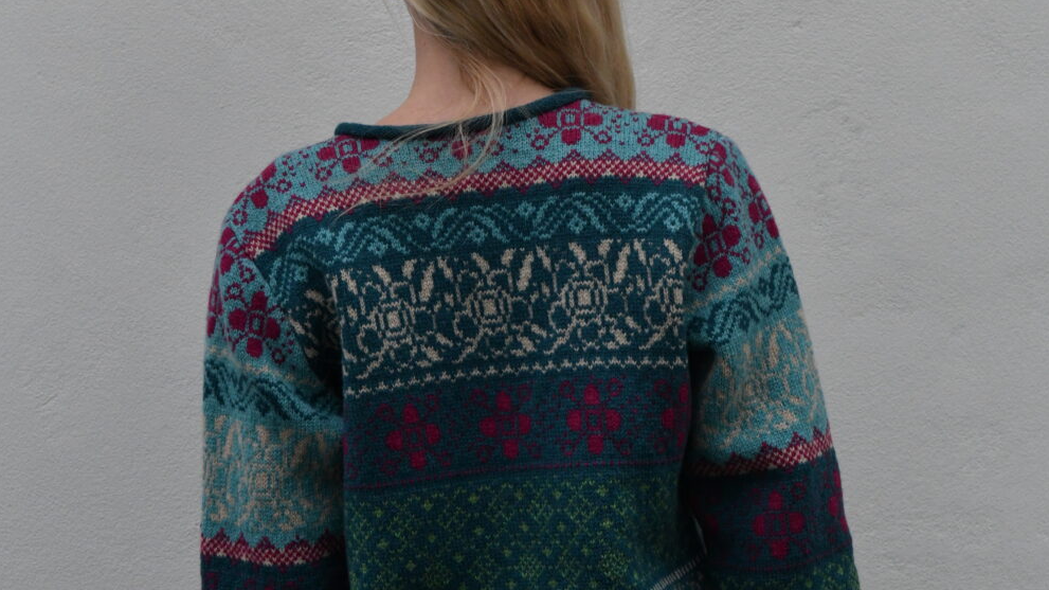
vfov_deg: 10.9
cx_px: 523
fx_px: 3087
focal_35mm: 111
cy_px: 351
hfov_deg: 19.3
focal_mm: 70
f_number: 8
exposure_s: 1/250
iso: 3200
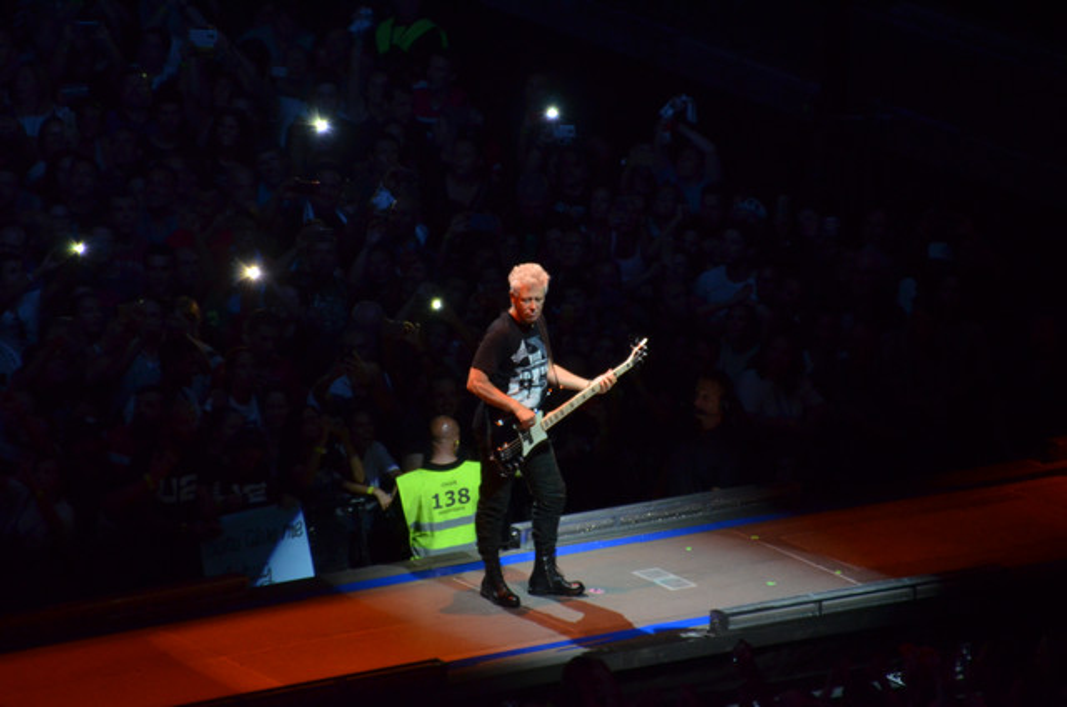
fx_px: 11980
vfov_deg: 3.4
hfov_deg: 5.1
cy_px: 354
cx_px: 534
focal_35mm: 405
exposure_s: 1/80
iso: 1600
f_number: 6.3
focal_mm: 270
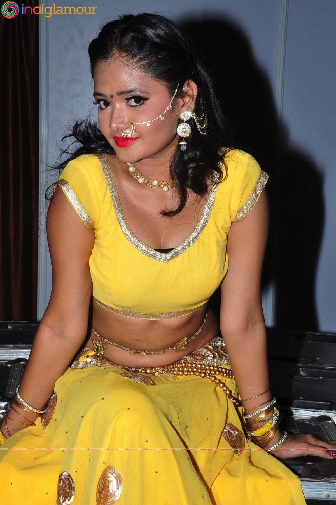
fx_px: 1052
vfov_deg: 27.0
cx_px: 168
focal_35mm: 75
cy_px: 252
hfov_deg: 18.1
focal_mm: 50
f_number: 18
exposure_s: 1/125
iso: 500
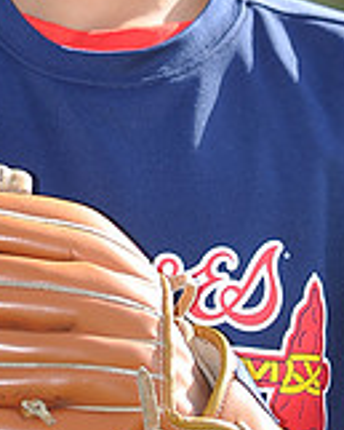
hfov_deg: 2.3
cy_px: -101
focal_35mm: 674
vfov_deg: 2.9
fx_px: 8569
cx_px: 112
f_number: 4.5
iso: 200
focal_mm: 200
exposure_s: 1/640
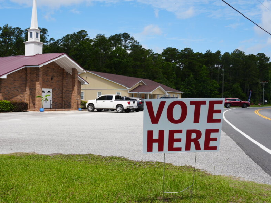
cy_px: 114
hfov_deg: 45.3
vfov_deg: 34.7
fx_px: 325
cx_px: 123
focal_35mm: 41
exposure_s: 1/200
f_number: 10
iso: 100
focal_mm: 20.9
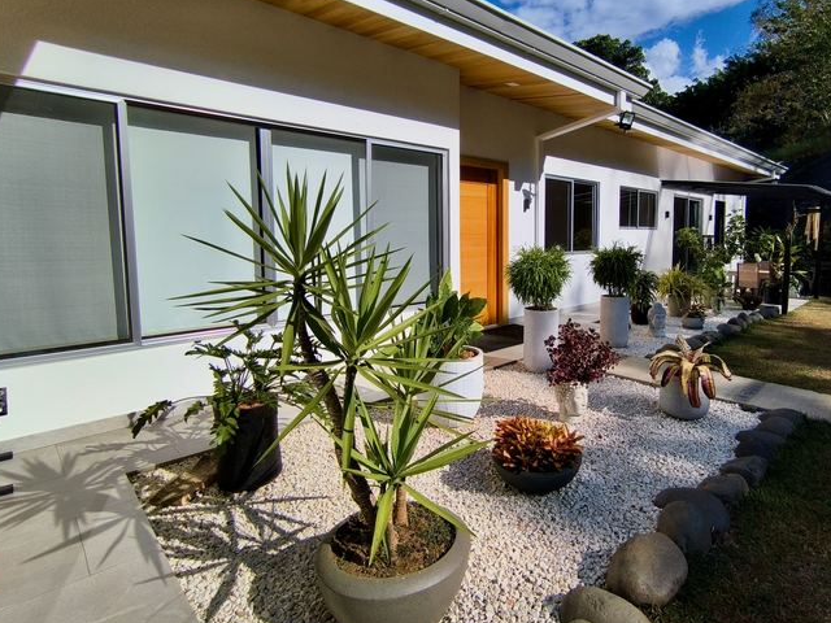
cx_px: 501
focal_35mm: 20
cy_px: 278
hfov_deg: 80.7
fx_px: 480
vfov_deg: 65.8
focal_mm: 1.65
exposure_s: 1/3759
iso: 50
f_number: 2.2
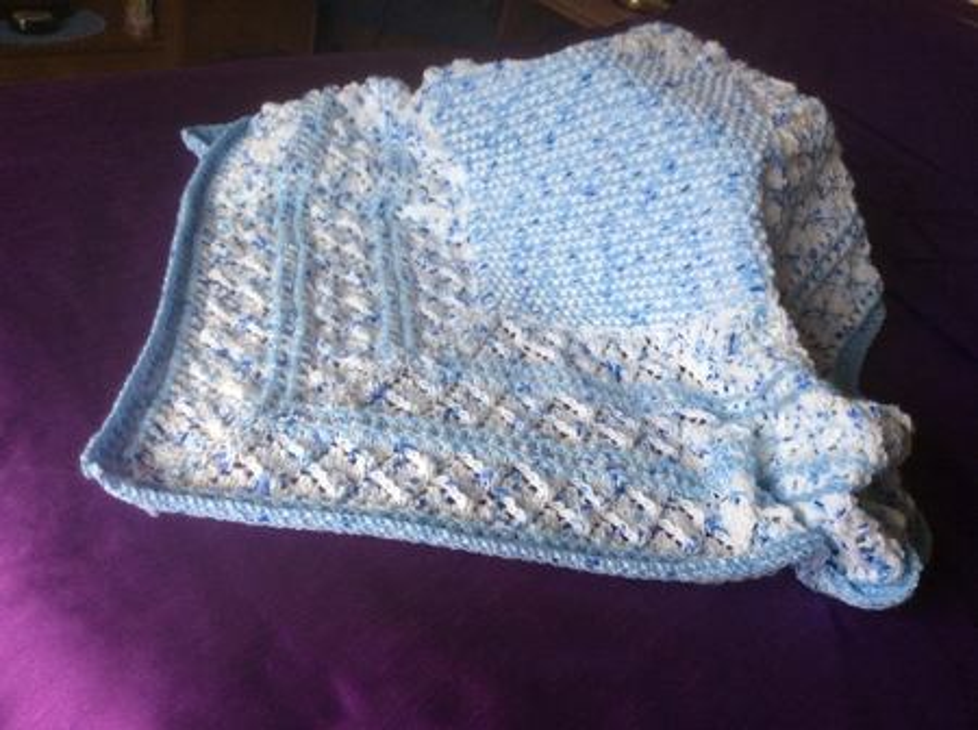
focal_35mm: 32
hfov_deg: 56.9
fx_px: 903
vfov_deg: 44.0
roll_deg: -19.4
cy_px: 365
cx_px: 489
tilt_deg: -37.6
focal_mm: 3.3
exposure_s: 1/25
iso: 32
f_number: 2.4
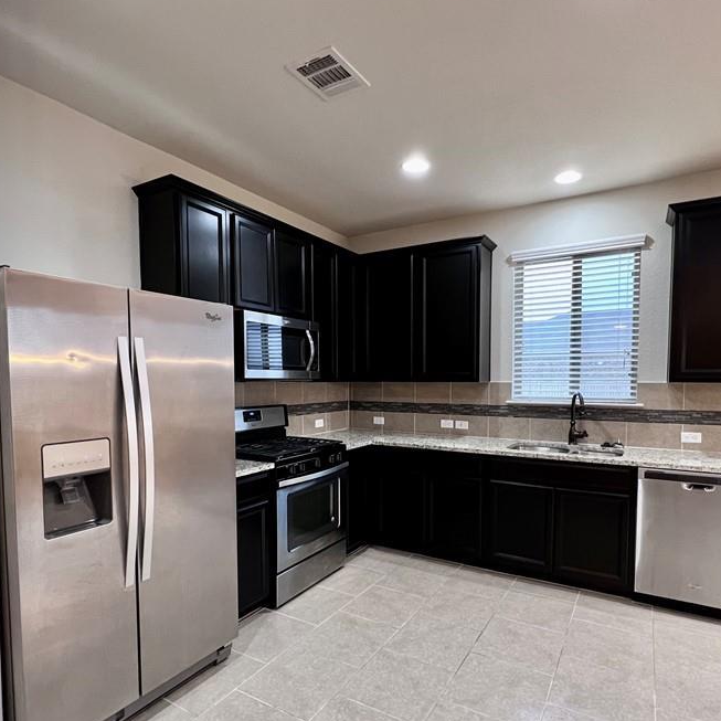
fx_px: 424
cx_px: 375
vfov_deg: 80.3
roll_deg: -1.1
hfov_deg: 80.7
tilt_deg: -4.6
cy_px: 407
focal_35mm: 18
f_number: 1.8
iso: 320
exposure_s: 1/60
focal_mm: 1.57
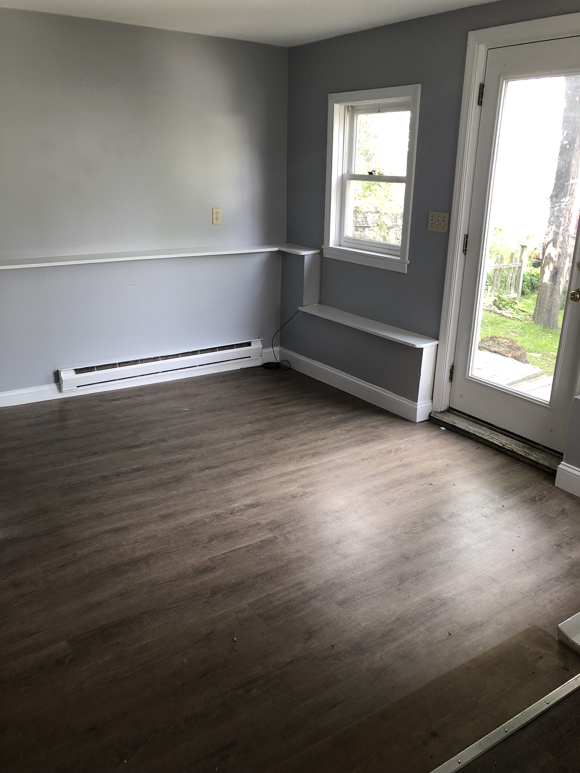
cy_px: 386
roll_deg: -1.4
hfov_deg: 49.7
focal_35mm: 28
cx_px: 290
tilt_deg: -20.5
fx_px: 626
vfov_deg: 63.4
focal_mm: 3.99
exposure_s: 1/40
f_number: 1.8
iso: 25
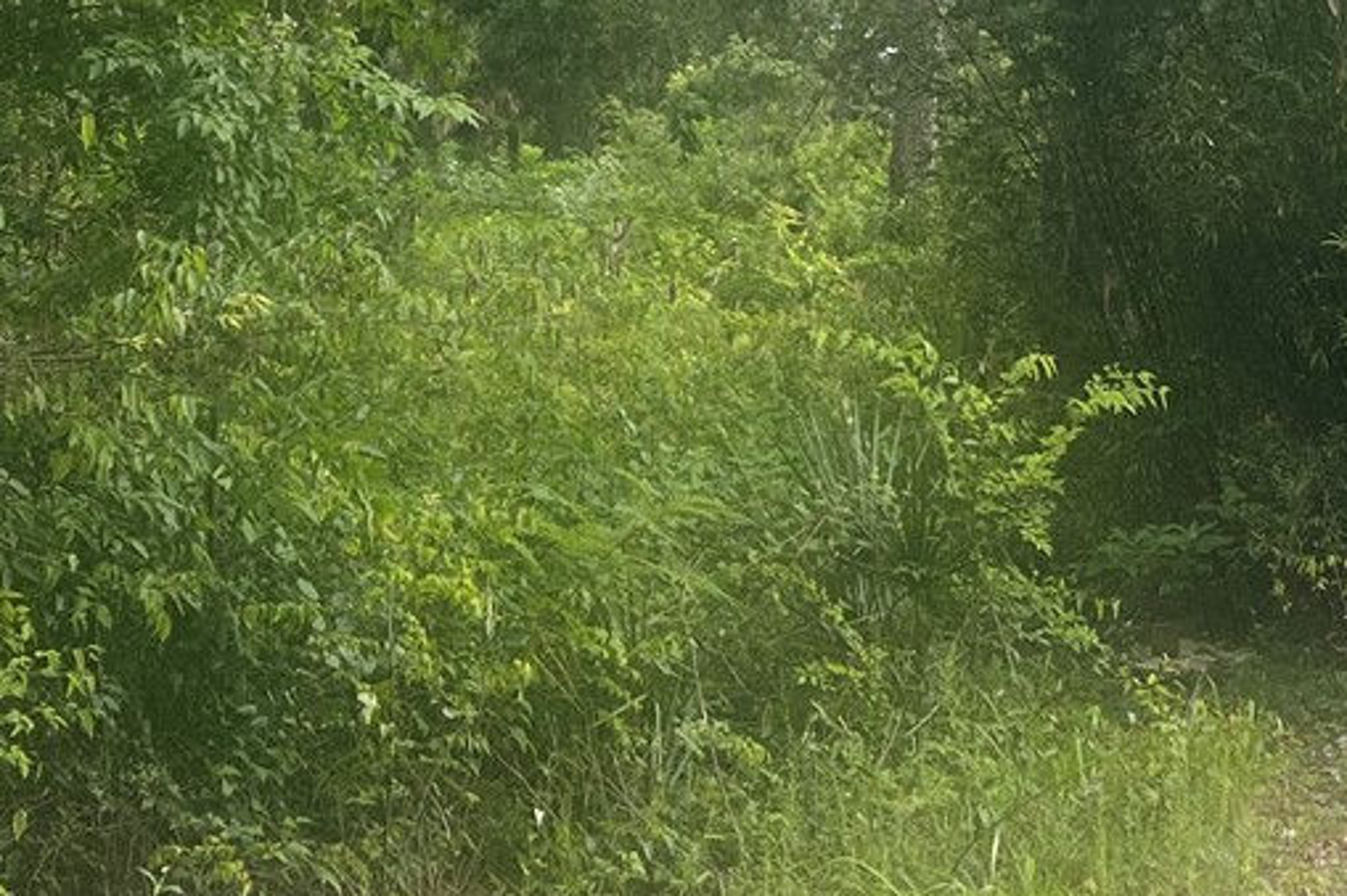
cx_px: 826
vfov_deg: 15.6
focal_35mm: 85
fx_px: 3179
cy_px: -132
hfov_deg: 23.9
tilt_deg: +6.7
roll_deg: -0.7
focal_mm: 5.7
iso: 50
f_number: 1.5
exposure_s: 1/441
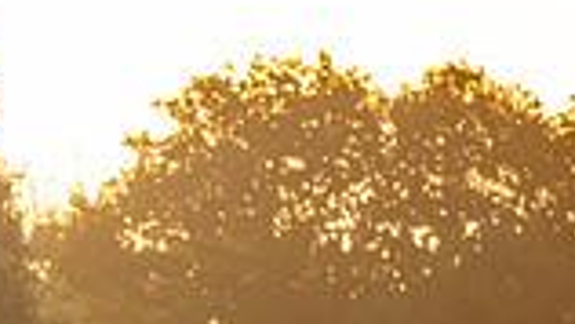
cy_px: 595
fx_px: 17631
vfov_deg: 1.1
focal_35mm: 1156
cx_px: -280
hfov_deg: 1.9
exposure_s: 1/1000
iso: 320
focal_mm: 300
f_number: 5
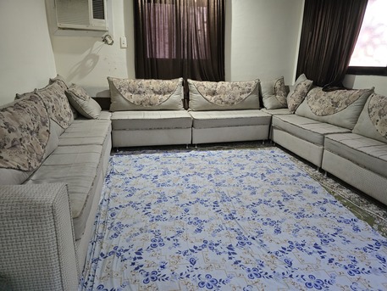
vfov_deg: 58.9
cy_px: 146
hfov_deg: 73.9
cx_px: 194
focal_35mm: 23
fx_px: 257
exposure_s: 1/100
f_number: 1.7
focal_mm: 6.3
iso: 1000
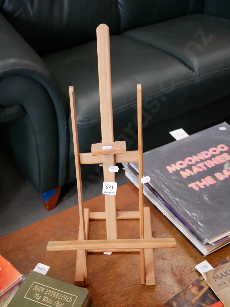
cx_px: 115
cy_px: 154
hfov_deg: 31.5
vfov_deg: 41.2
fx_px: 408
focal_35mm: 46
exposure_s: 1/60
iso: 1000
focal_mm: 23
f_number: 4.3
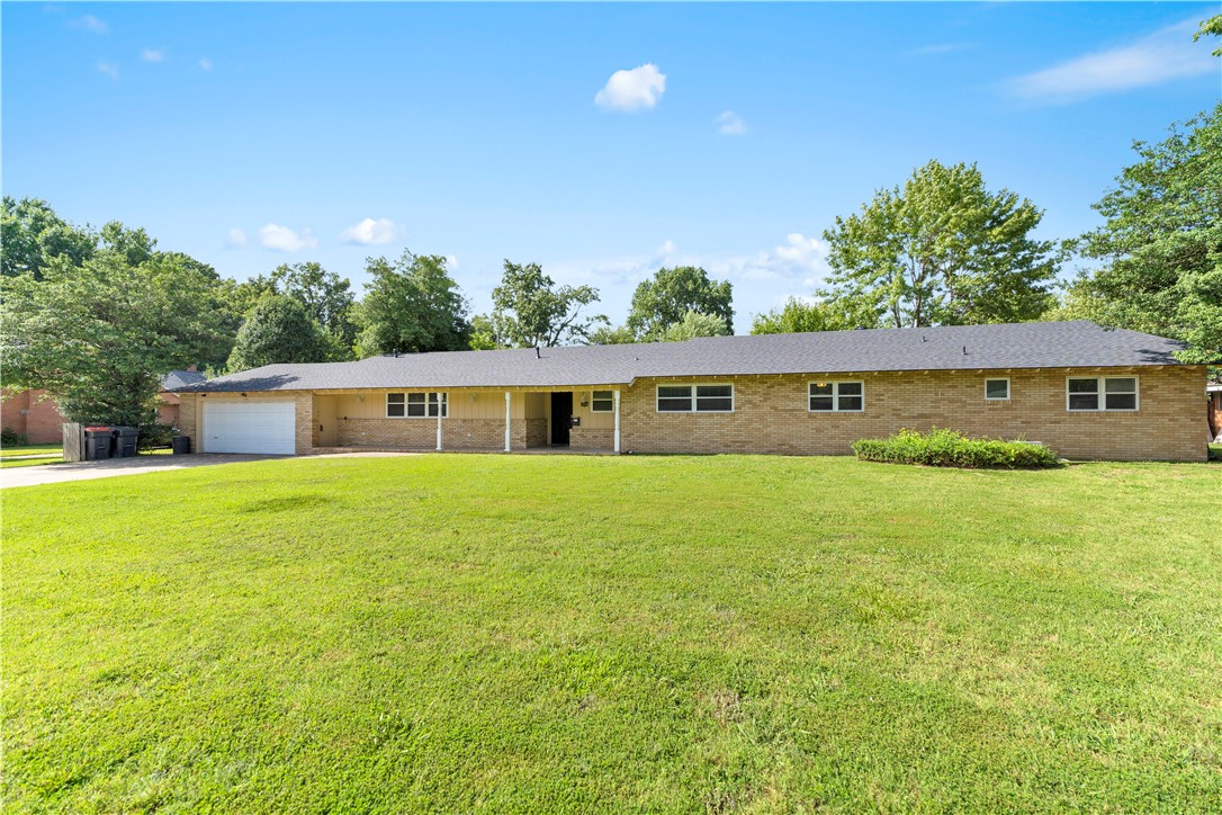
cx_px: 611
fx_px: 475
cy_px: 408
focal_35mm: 14
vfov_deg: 81.2
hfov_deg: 104.3
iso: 250
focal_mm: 14
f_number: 2.8
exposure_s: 1/800
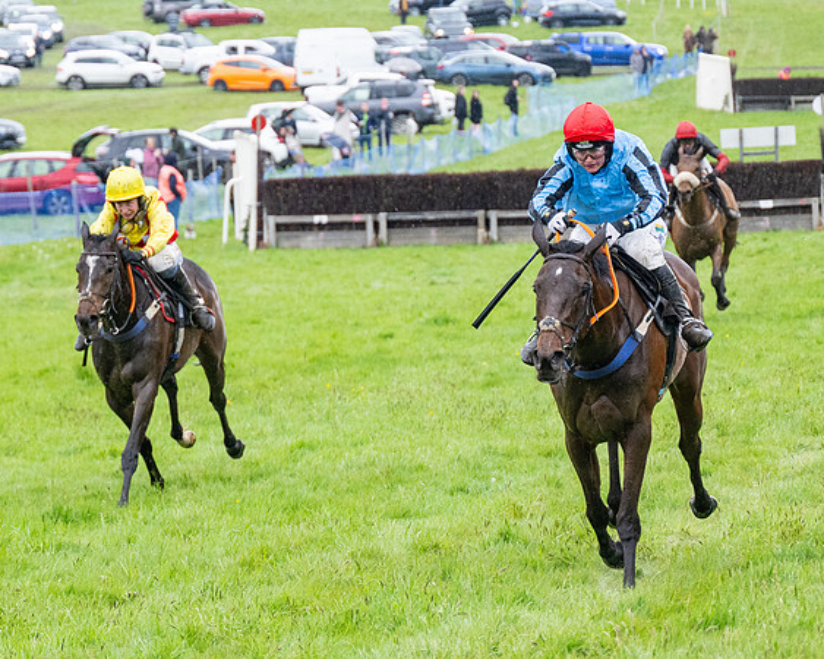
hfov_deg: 9.4
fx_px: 5013
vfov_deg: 7.5
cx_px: 466
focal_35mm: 206
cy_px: 270
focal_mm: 98
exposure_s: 1/1000
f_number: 4
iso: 1000
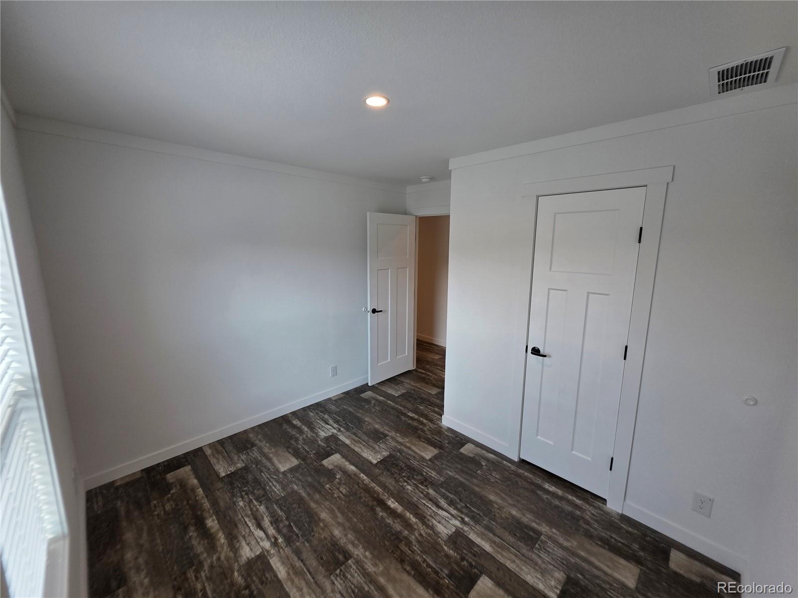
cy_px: 299
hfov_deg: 106.2
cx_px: 399
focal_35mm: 13
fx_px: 300
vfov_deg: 89.9
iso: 64
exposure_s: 1/120
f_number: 1.9
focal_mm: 2.2
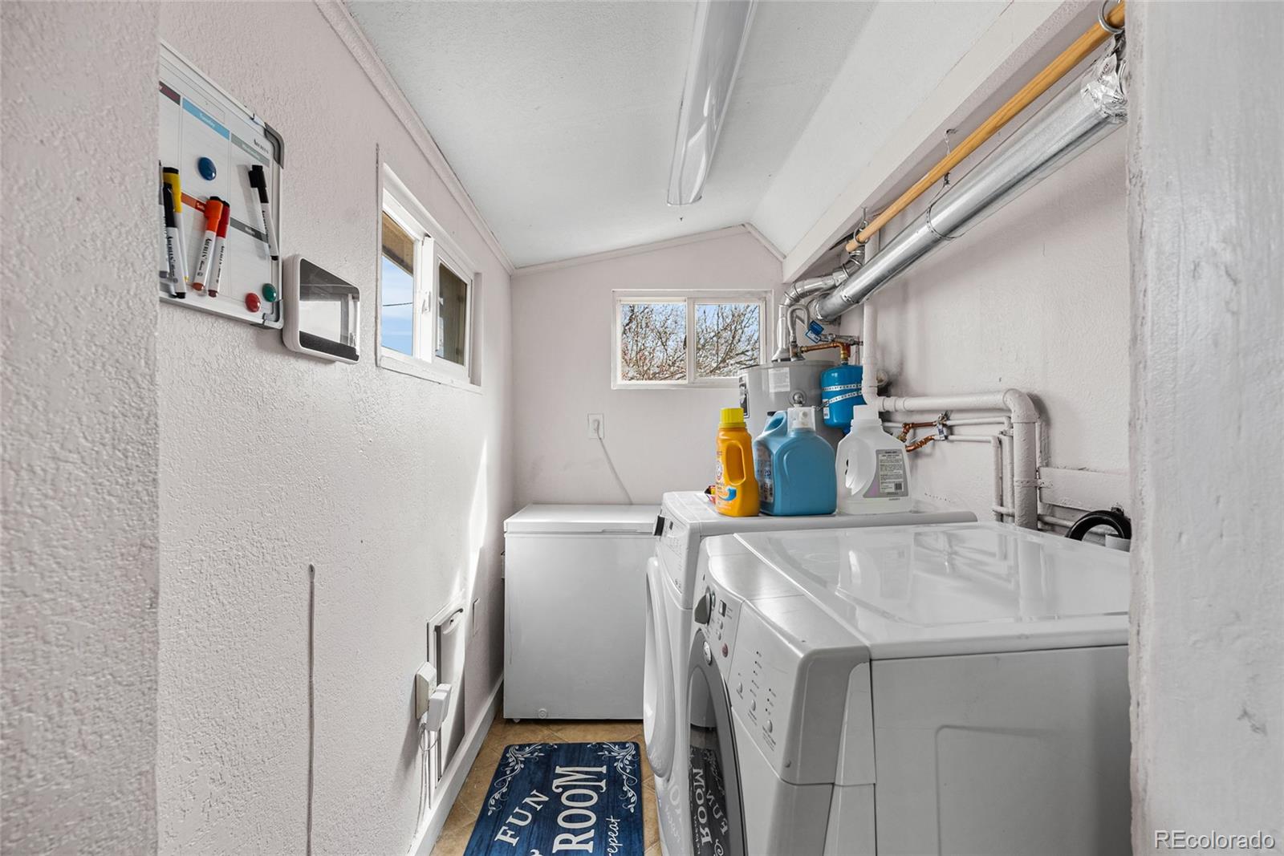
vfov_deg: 73.8
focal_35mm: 16
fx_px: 571
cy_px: 428
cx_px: 642
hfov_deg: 96.7
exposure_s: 1/200
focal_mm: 16
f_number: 8
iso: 200
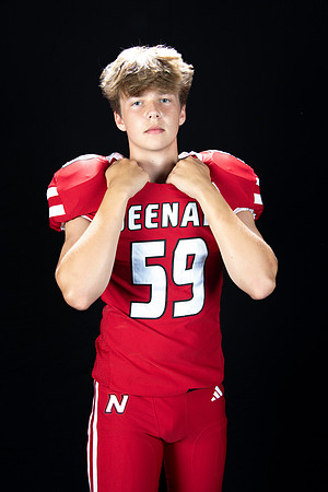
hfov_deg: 24.2
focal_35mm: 56
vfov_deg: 35.6
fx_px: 765
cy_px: 246
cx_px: 164
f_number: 9
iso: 320
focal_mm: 56
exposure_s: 1/160
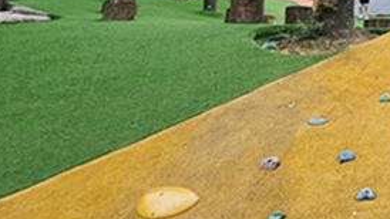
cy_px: 6
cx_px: 517
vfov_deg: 21.9
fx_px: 548
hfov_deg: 30.3
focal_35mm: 53
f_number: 2.2
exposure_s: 1/2404
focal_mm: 2.2
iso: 50
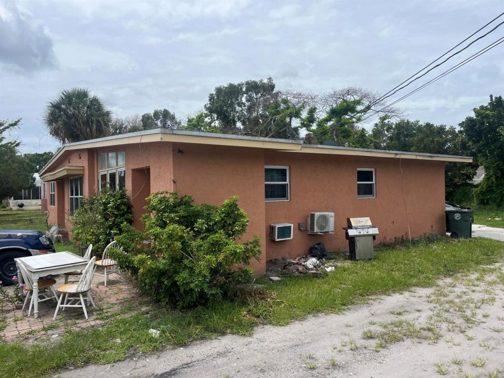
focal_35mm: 26
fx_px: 379
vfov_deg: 53.1
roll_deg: +0.6
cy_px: 189
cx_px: 252
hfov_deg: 67.3
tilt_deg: +0.0
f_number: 1.6
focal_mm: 5.1
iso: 50
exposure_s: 1/5076
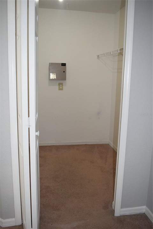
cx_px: 76
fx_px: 210
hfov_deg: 40.0
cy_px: 114
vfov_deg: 57.2
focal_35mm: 33
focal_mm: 22
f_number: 5
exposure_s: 1/100
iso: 800
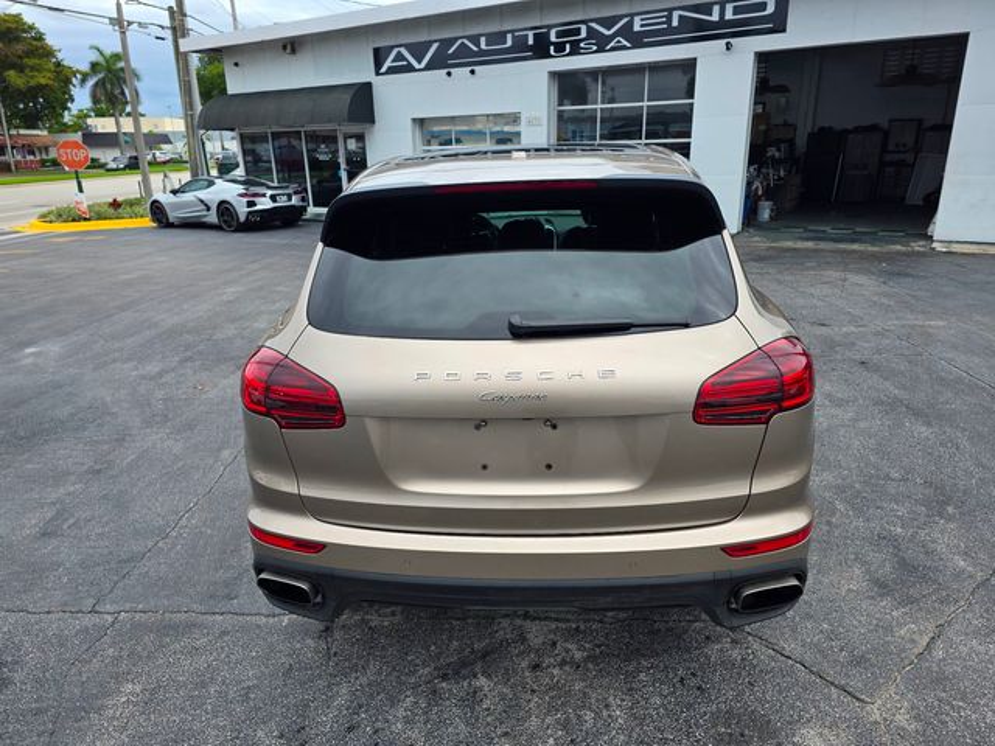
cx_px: 498
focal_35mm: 23
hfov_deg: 73.9
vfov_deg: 58.9
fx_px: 661
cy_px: 373
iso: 80
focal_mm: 6.3
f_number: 1.7
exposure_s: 1/1663
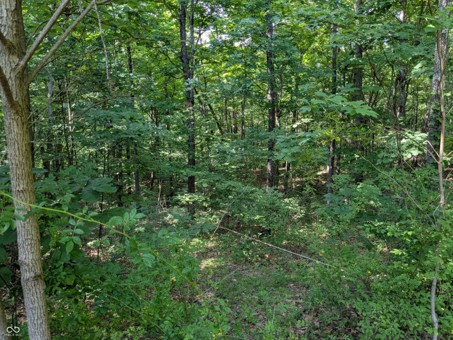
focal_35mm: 27
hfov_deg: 65.3
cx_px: 226
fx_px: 353
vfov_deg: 51.3
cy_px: 170
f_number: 1.73
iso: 50
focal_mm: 4.38
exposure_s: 1/120
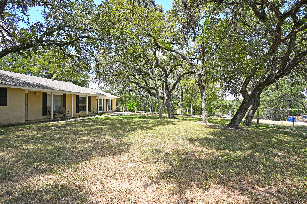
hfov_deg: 90.0
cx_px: 154
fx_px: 153
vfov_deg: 67.4
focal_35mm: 18
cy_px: 102
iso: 64
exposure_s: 1/125
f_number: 5.6
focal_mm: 12
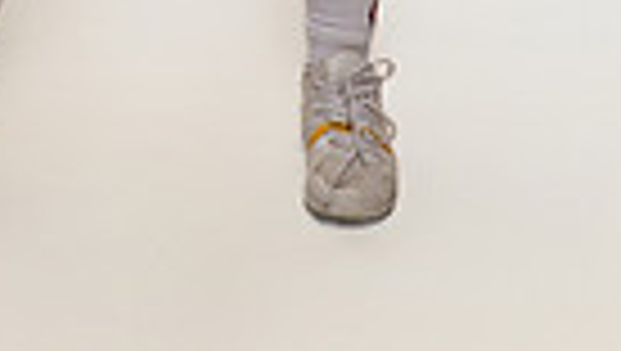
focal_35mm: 205
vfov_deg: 5.7
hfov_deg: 10.5
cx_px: 176
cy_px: -590
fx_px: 3380
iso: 500
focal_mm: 60
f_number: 6.3
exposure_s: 1/200
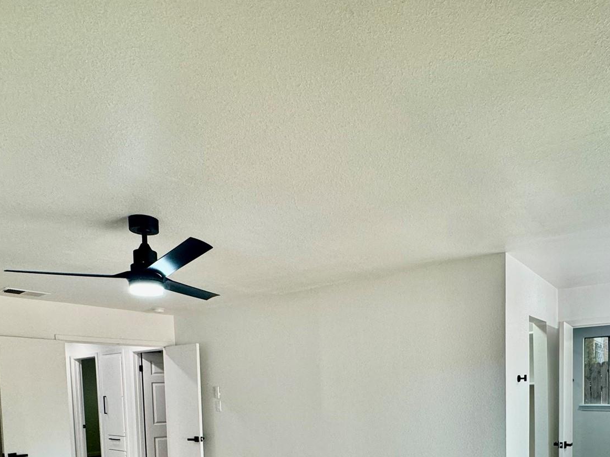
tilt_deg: -4.4
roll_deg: +1.7
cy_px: 413
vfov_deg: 47.5
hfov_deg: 67.1
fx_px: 458
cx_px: 339
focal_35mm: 26
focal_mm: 2.22
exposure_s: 1/120
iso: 200
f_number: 2.2
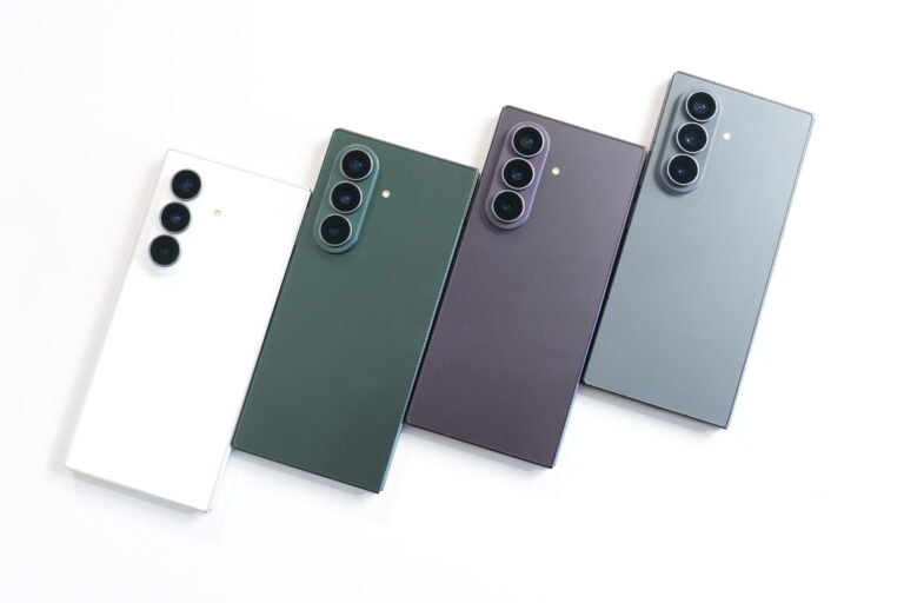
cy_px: 302
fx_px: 929
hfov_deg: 51.9
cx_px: 452
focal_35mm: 37
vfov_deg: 35.9
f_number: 4
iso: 800
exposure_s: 1/30
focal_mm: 25
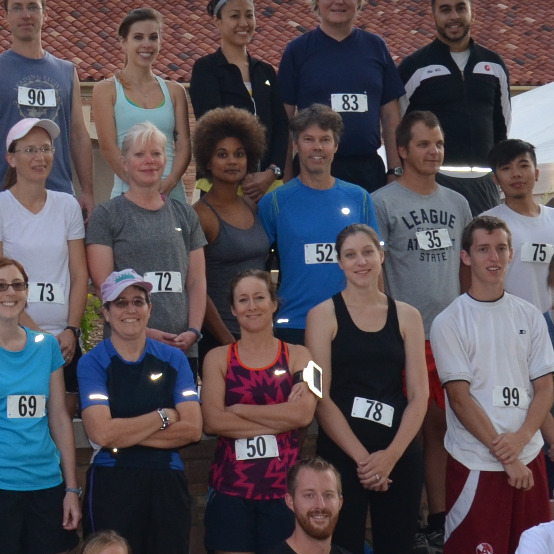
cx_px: -139
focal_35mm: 133
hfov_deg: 12.8
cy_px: 224
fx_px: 2404
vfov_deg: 13.1
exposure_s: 1/250
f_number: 8
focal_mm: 25
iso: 400
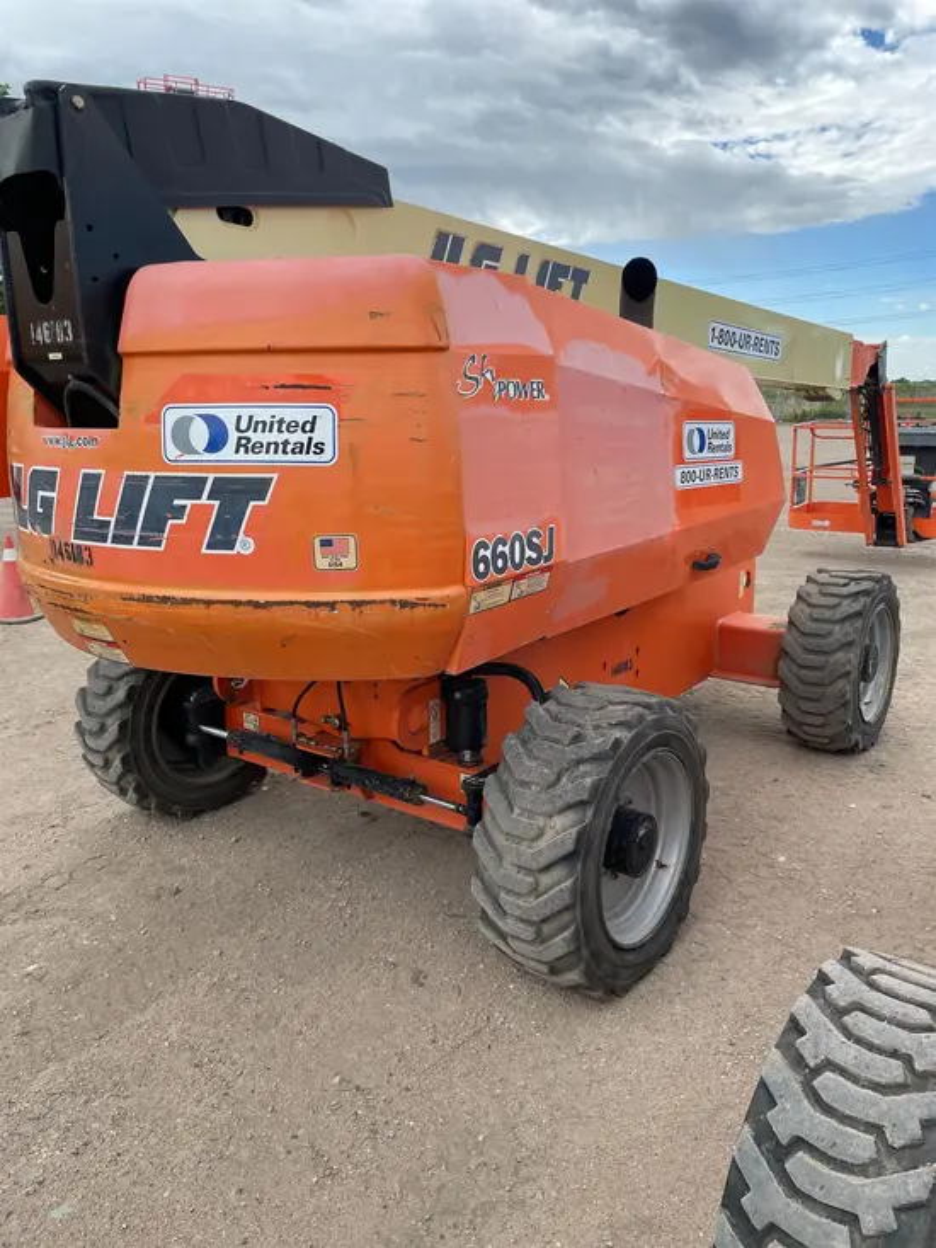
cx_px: 468
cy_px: 624
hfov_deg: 53.1
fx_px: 937
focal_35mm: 26
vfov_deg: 67.3
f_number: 1.6
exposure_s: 1/711
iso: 32
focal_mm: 4.2
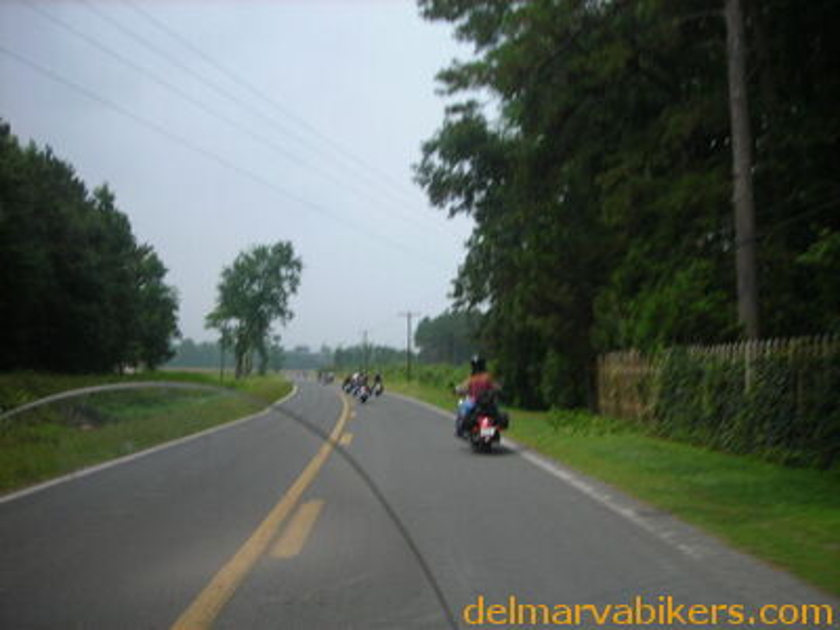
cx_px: 420
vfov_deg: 37.7
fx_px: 922
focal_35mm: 38
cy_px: 315
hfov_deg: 49.0
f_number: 6.4
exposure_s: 1/180
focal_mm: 6.3
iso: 50
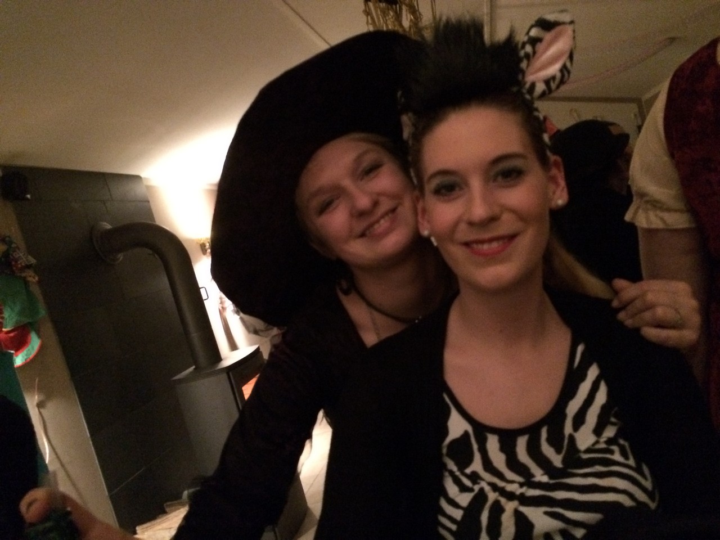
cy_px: 270
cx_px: 360
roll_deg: +16.8
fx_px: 603
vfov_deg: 48.2
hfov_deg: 61.7
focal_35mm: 29
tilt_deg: -2.1
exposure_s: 1/17
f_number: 2.2
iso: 2000
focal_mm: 4.15
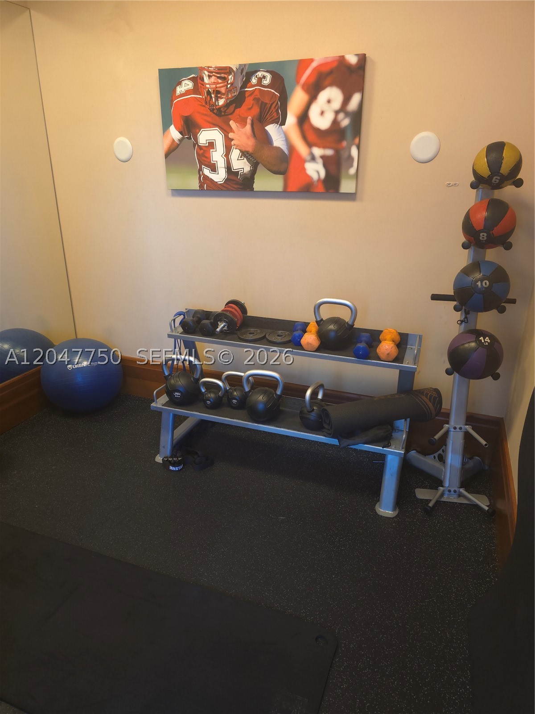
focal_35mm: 23
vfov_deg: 73.9
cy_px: 357
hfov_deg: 58.9
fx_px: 474
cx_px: 268
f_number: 1.7
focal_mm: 6.3
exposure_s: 1/60
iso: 250
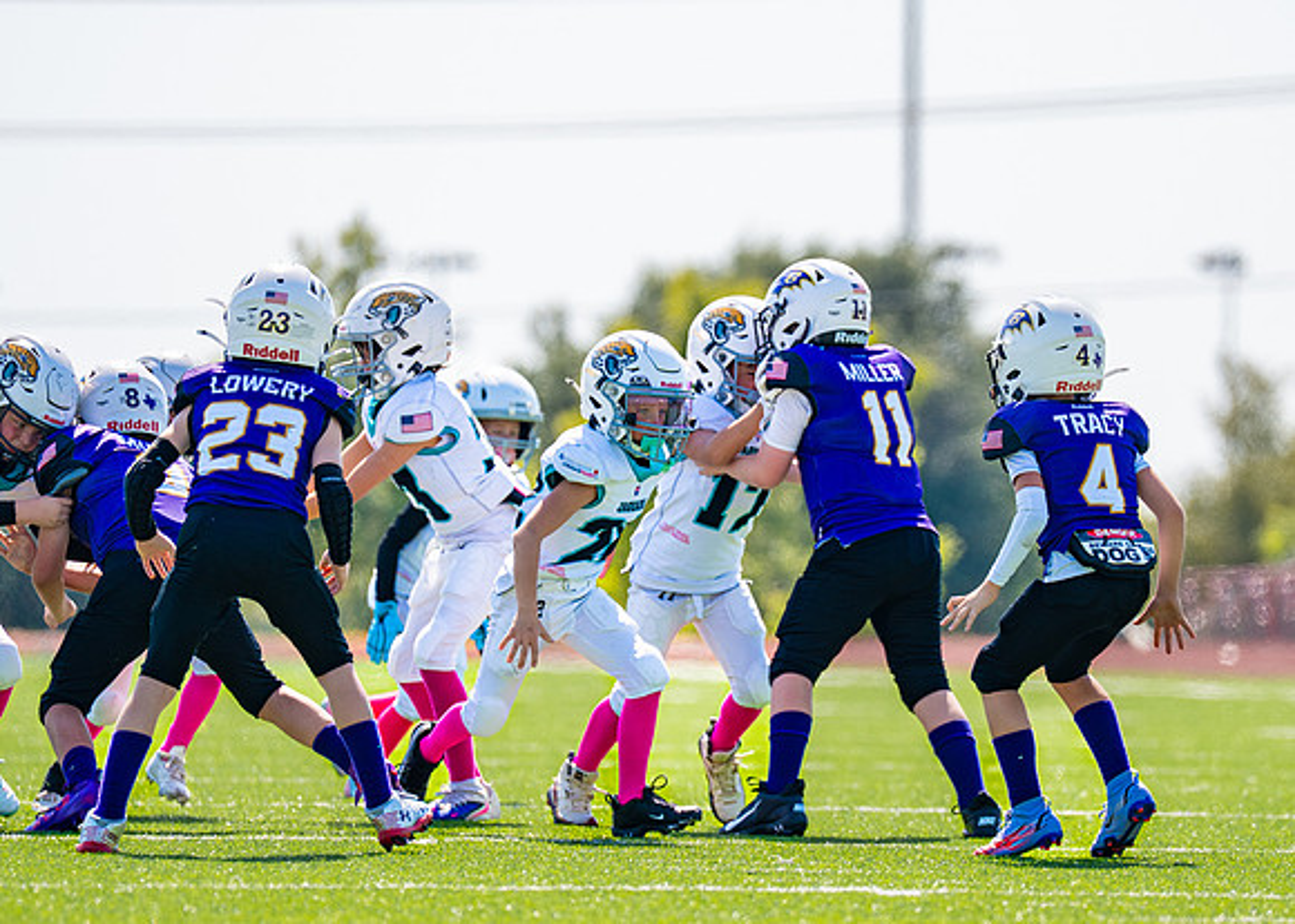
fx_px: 13182
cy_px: 568
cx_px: 862
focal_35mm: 358
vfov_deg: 4.0
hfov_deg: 5.6
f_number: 2.8
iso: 125
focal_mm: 200
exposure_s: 1/2000
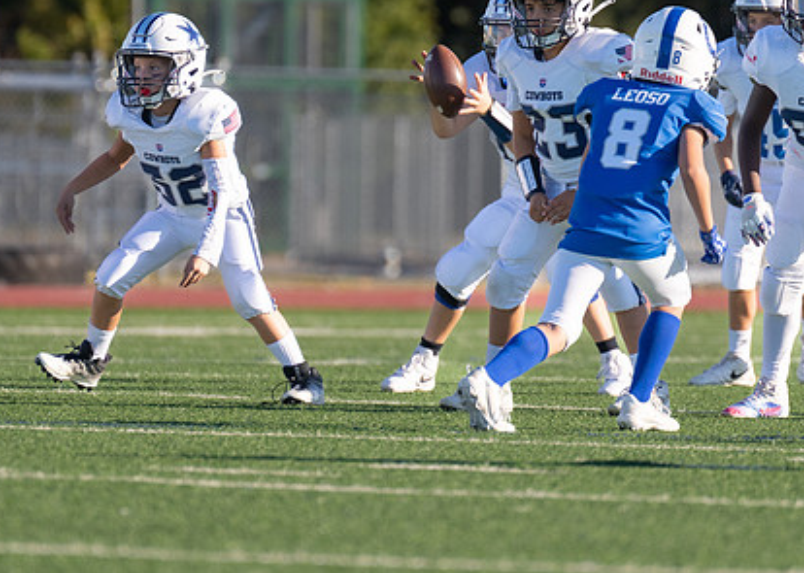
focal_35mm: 587
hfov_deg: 3.4
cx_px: 462
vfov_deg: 2.5
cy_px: 279
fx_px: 13393
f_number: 4
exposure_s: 1/1600
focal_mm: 280
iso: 200
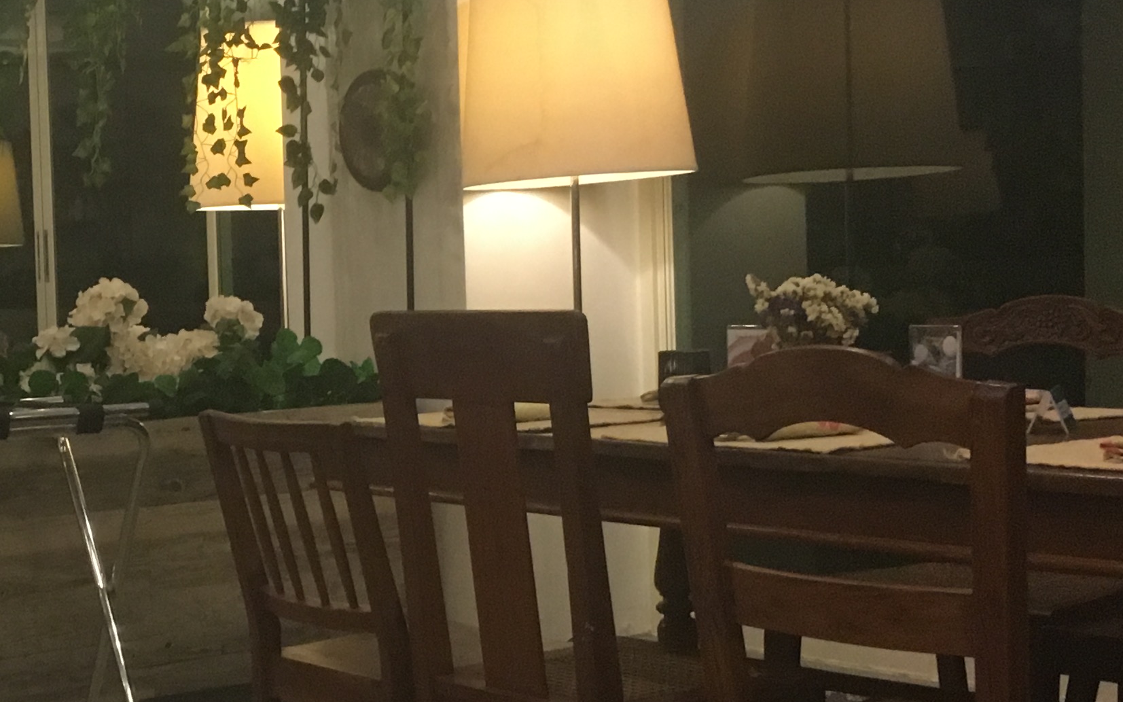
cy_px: 399
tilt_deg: -3.1
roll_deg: +3.2
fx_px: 2295
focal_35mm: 75
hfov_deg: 26.5
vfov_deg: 17.4
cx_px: 98
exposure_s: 1/30
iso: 200
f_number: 2.2
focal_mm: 4.15
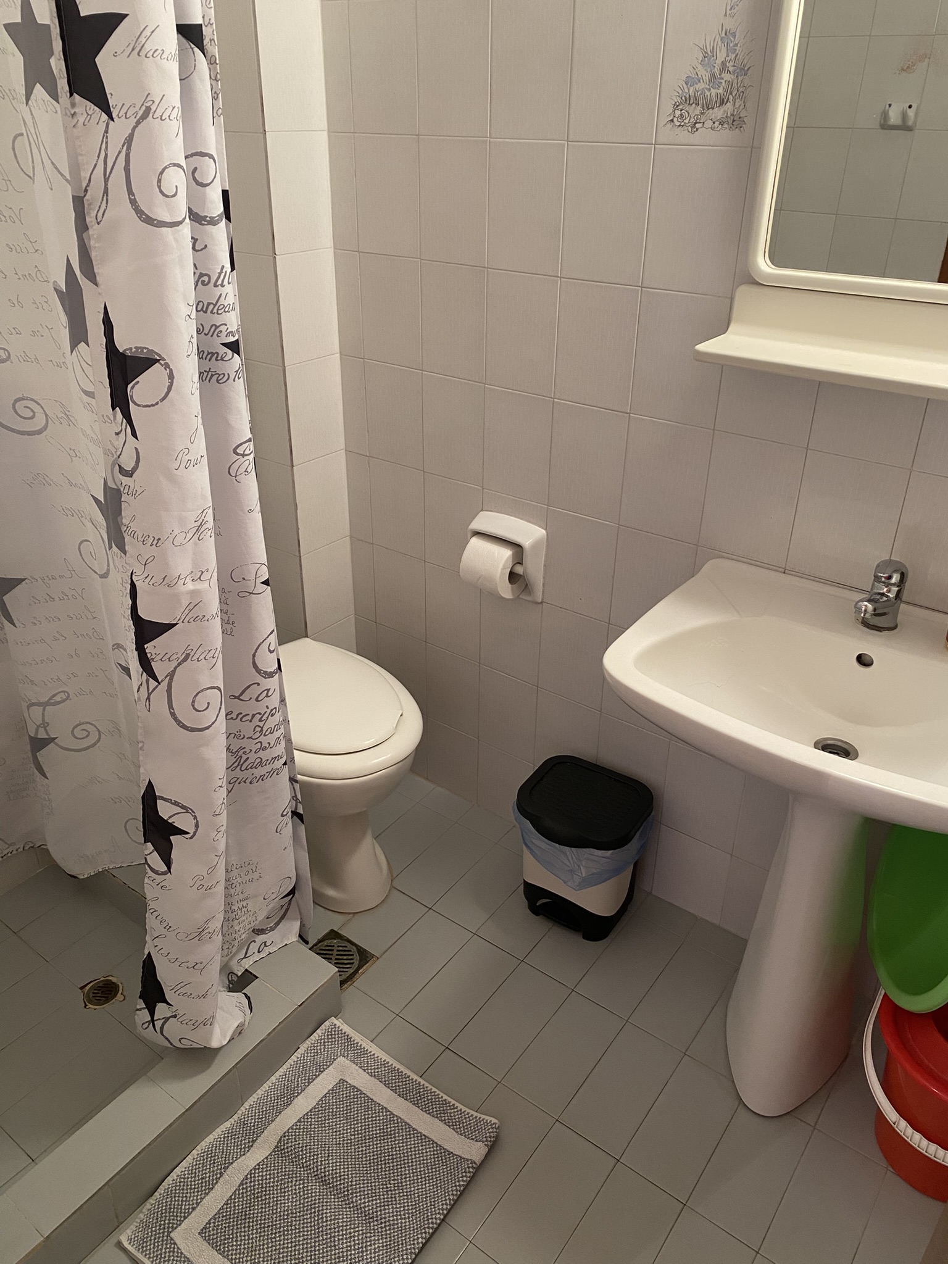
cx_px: 474
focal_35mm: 26
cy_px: 632
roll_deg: -0.6
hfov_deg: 53.1
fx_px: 949
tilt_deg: -28.4
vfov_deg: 67.3
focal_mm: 4.25
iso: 250
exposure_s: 1/50
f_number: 1.8
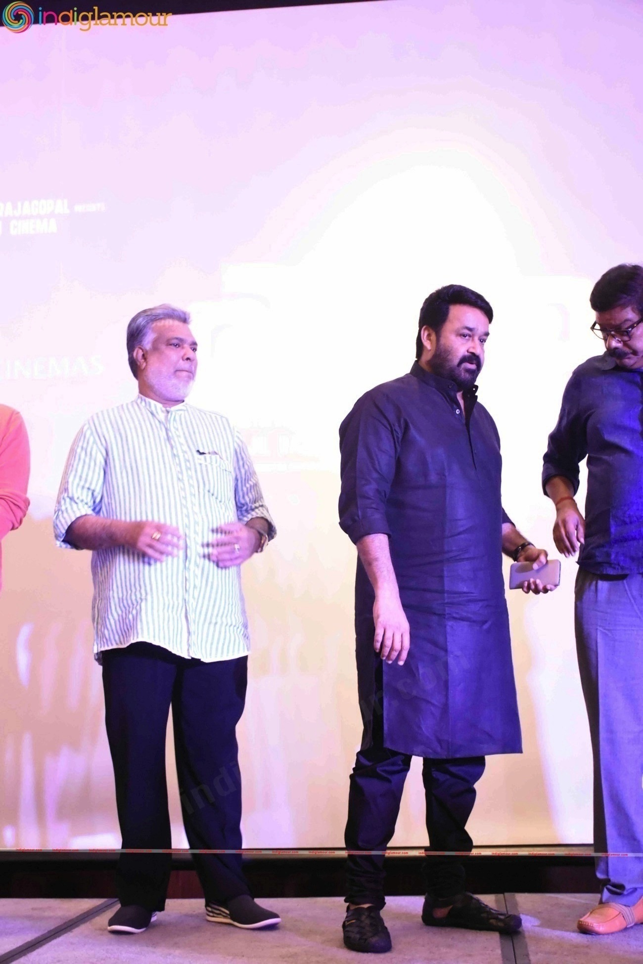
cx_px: 322
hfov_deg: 28.1
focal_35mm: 48
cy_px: 482
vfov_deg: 41.1
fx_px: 1286
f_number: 4
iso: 6400
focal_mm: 32
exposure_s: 1/100
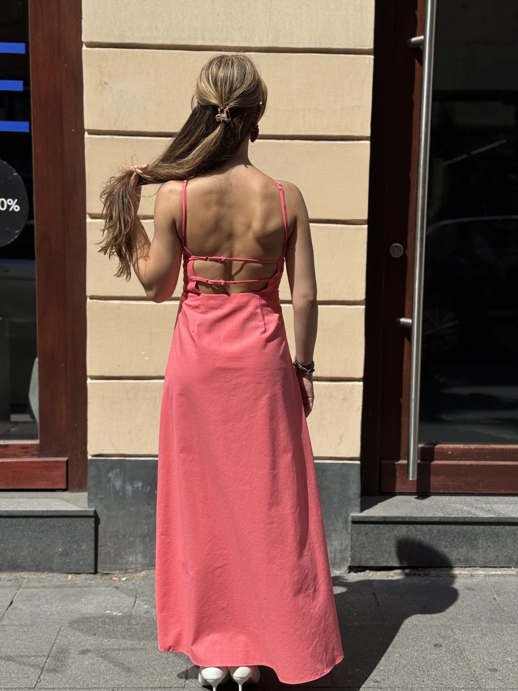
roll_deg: -0.7
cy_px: 346
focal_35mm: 48
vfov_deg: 39.7
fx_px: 958
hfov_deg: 30.3
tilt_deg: -6.3
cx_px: 259
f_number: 1.78
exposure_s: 1/6410
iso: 64
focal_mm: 6.76
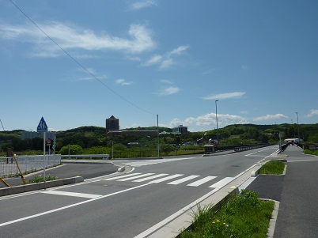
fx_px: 230
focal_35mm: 25
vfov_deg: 54.8
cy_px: 119
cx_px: 159
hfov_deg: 69.4
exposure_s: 1/800
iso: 80
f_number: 5.6
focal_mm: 4.1
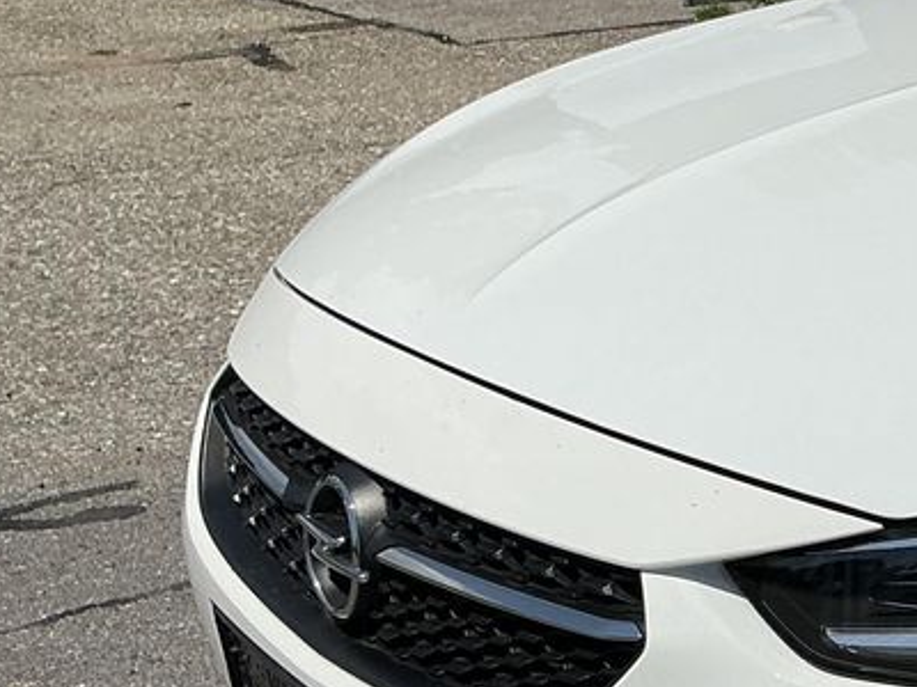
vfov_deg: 17.5
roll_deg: +1.3
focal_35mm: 84
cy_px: 458
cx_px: 1272
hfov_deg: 20.7
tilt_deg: -18.0
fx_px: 2225
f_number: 1.8
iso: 25
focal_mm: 3
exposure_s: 1/5814
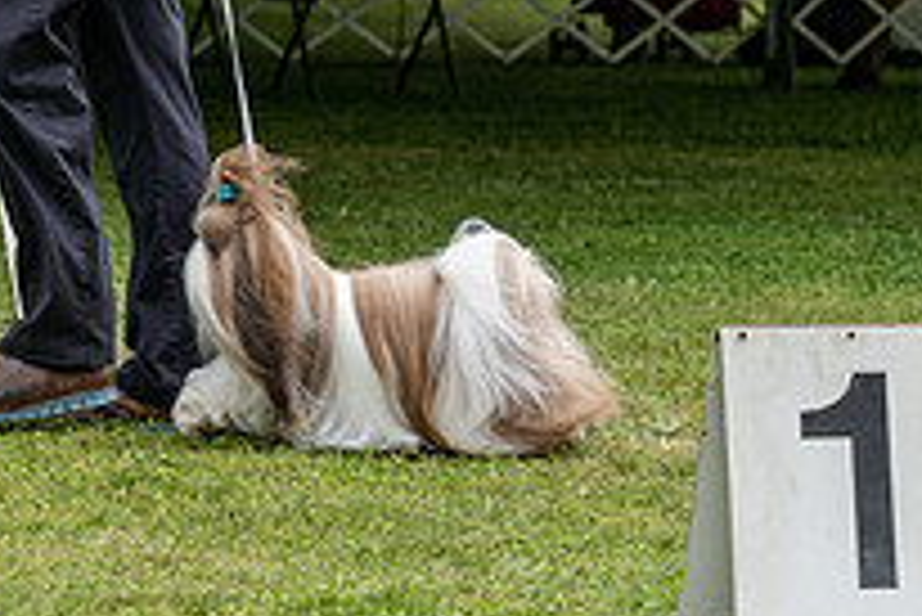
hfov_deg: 7.7
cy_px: 65
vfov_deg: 5.1
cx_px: 373
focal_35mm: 269
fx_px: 6894
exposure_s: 1/1000
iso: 500
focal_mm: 95
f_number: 4.5
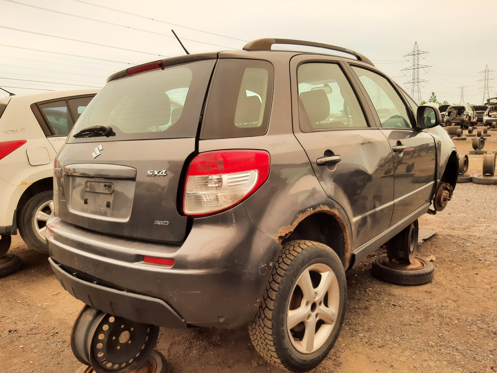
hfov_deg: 67.3
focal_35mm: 26
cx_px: 248
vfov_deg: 53.1
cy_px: 186
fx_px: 373
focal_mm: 3.92
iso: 40
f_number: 1.7
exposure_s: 1/207
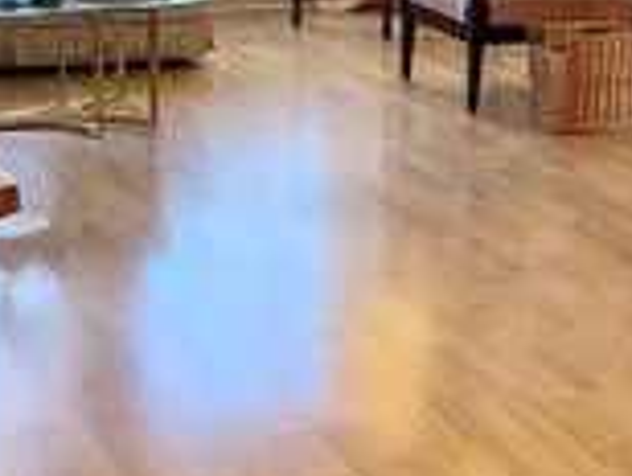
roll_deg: -1.3
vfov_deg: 13.6
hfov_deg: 18.1
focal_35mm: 108
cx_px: 410
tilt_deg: -10.8
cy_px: 41
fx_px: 1975
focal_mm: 4.25
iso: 32
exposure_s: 1/69
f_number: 1.8
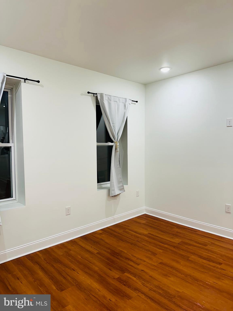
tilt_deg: -0.4
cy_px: 156
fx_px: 215
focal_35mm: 24
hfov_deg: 56.8
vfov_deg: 71.6
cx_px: 116
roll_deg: +0.4
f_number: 1.78
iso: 160
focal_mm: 6.86
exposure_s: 1/120
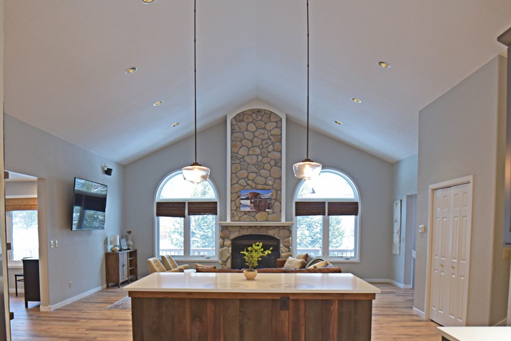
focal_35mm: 28
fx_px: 398
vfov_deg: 45.0
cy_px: 253
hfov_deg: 65.1
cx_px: 218
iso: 1000
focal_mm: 14
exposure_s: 1/80
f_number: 4.5
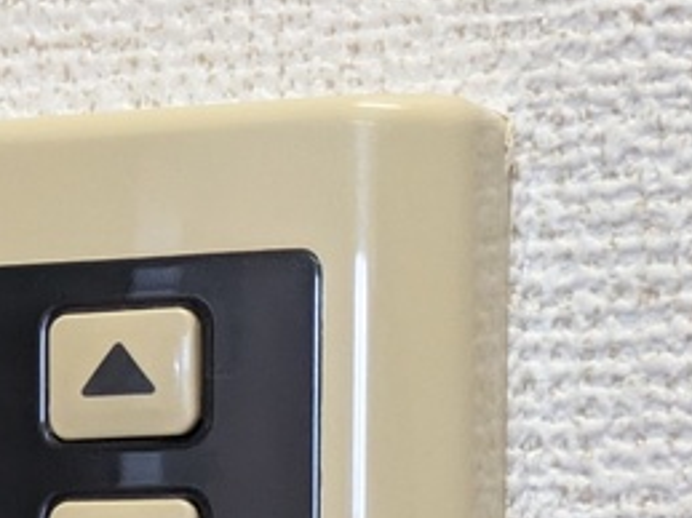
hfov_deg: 10.3
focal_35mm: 189
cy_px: 889
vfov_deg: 7.6
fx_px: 3777
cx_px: -134
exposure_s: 1/120
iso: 313
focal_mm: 5.43
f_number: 1.89
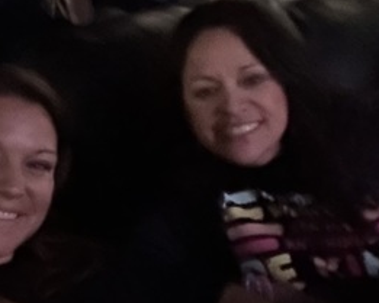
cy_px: 177
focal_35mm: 88
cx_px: 61
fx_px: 987
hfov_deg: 21.4
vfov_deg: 17.5
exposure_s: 1/15
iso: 2000
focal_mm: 2.69
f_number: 1.9
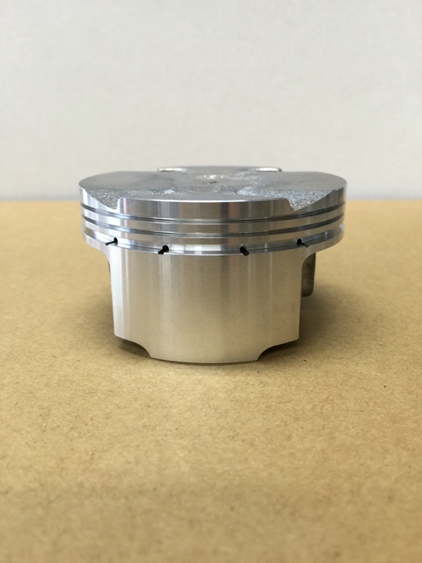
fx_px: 471
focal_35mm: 29
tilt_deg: -18.6
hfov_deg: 48.2
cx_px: 211
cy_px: 282
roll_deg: -1.1
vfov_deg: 61.7
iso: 50
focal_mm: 4.15
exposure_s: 1/30
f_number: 2.2
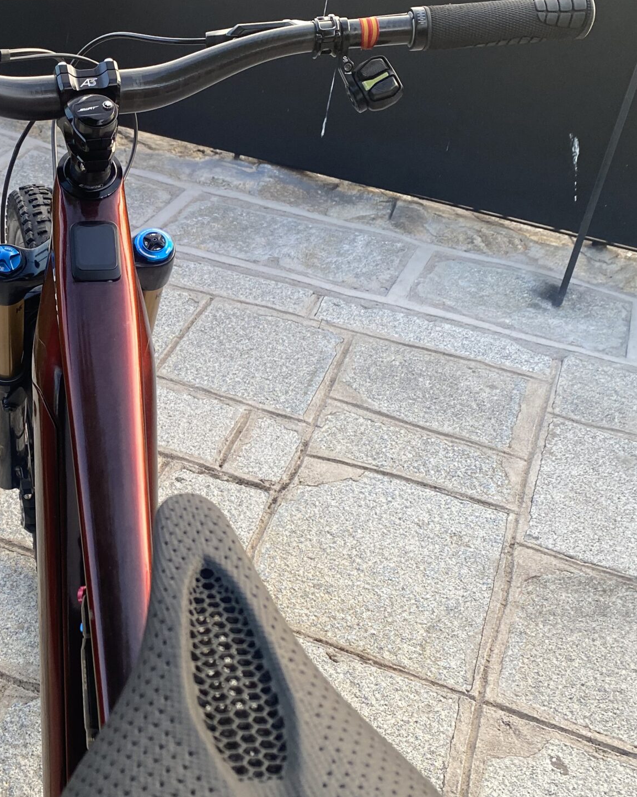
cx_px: 73
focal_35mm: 45
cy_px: 385
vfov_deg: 41.2
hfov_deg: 31.9
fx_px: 1061
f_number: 1.8
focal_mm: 4.25
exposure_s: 1/121
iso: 100
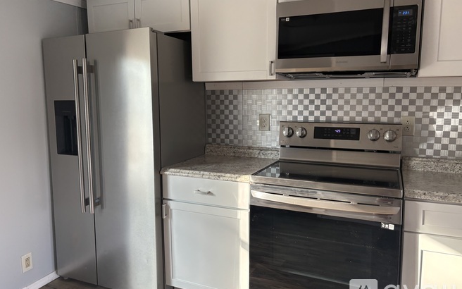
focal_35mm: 28
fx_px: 353
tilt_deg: -4.5
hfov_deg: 66.5
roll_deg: -1.6
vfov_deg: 44.5
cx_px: 229
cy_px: 131
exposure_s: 1/95
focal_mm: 5.96
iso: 125
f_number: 1.6
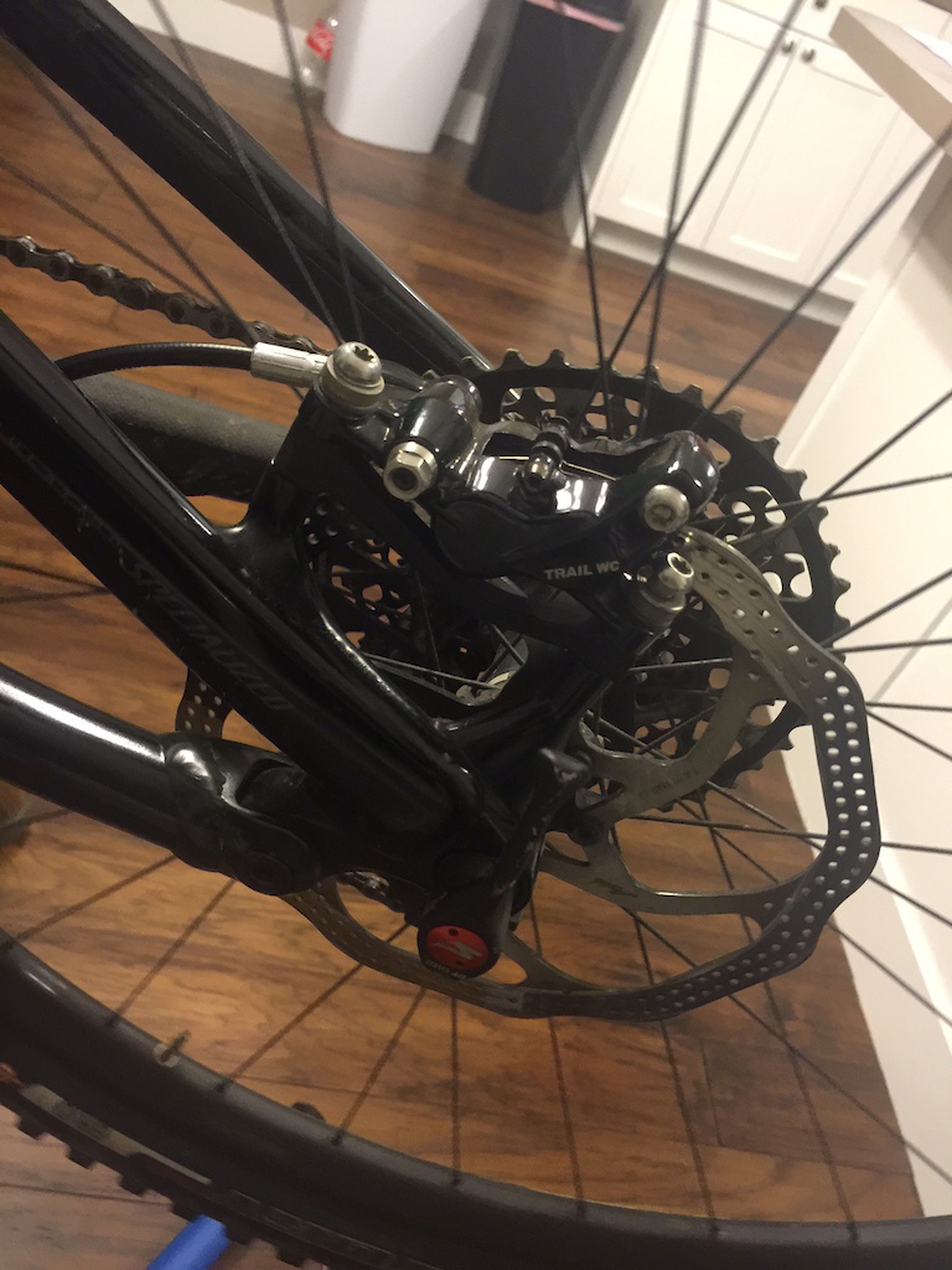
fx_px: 1063
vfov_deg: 61.7
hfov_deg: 48.2
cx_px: 476
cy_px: 635
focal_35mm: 29
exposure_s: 1/15
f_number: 2.2
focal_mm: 4.15
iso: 125
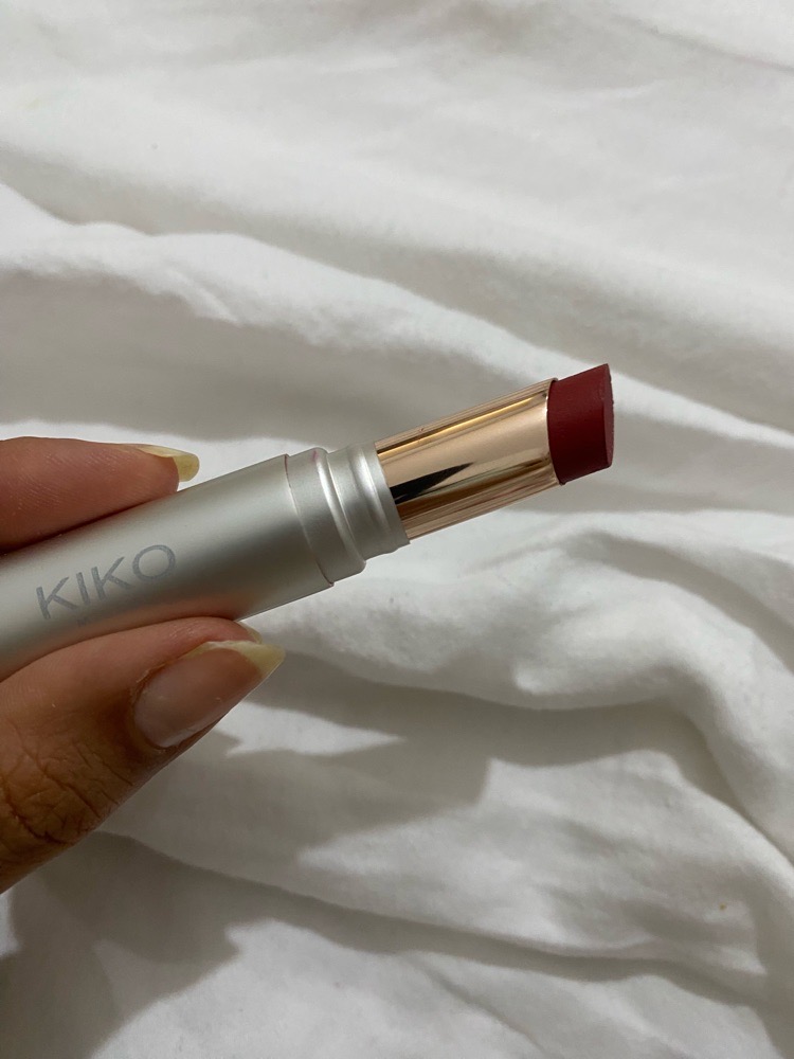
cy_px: 530
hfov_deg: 54.9
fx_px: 765
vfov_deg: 69.4
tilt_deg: -73.3
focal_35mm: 25
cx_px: 397
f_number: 1.8
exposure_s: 1/50
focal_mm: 4.25
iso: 200
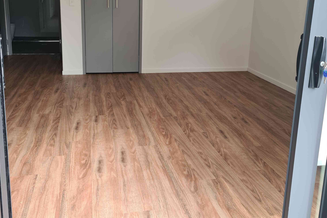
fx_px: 336
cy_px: 66
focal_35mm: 37
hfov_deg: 51.9
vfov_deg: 35.4
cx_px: 162
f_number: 1.8
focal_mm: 5.4
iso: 100
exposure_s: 1/100
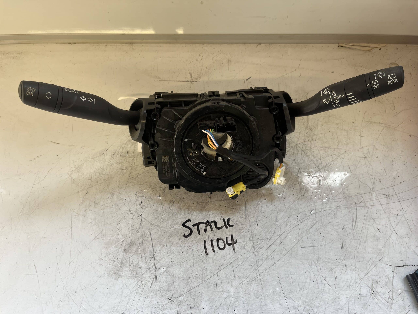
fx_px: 314
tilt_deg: -66.0
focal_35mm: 26
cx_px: 209
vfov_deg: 53.1
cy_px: 157
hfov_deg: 67.3
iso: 80
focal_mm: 5.1
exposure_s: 1/121
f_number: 1.6
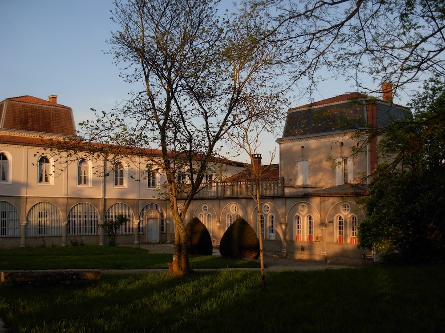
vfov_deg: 37.7
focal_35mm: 38
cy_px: 166
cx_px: 222
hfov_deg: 49.0
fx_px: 489
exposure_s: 1/373
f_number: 2.9
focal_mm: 6.3
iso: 79
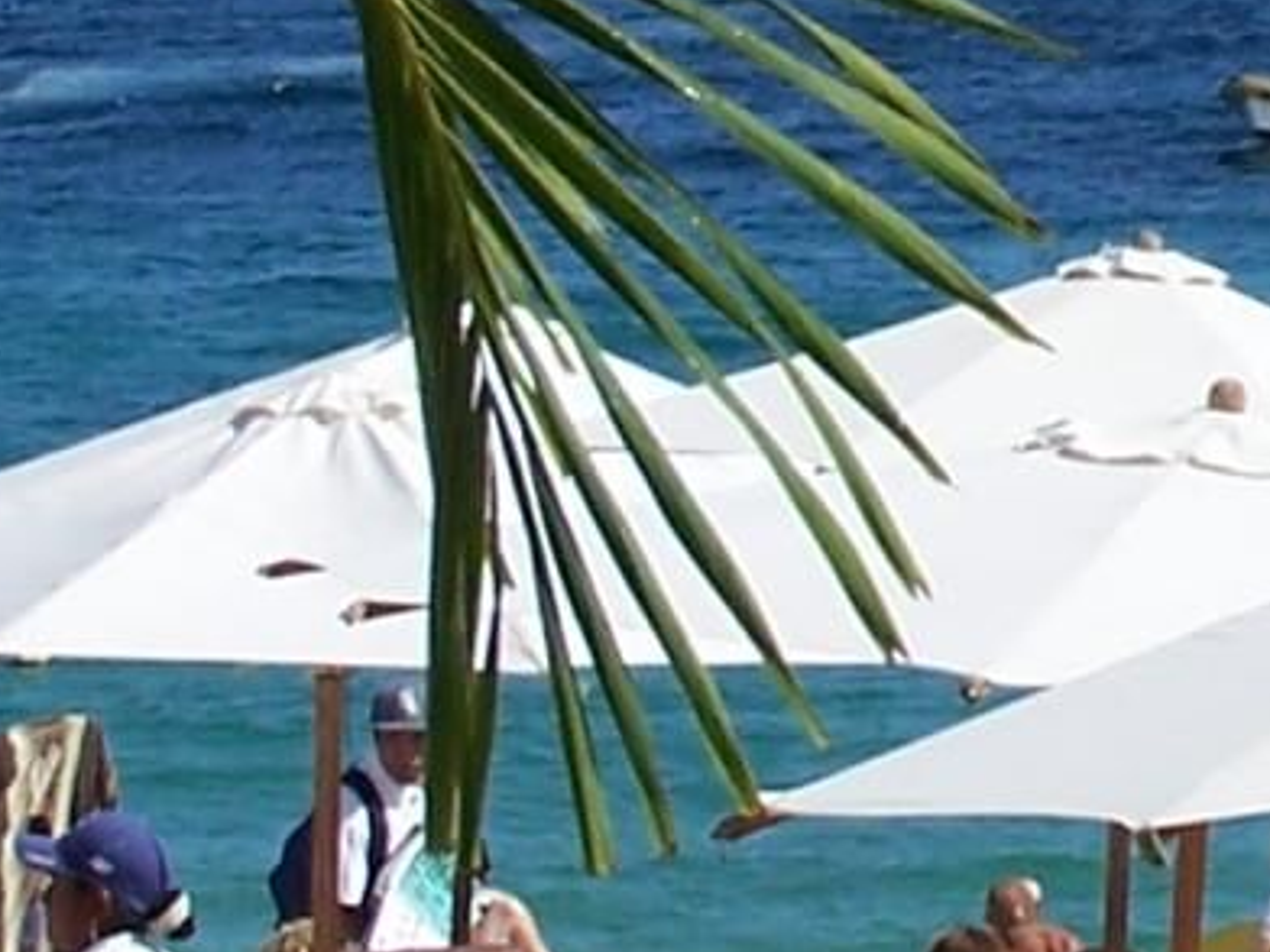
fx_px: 12841
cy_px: -353
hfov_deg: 5.6
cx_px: 2281
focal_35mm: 350
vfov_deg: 4.2
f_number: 4.5
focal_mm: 11.1
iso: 80
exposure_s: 1/800
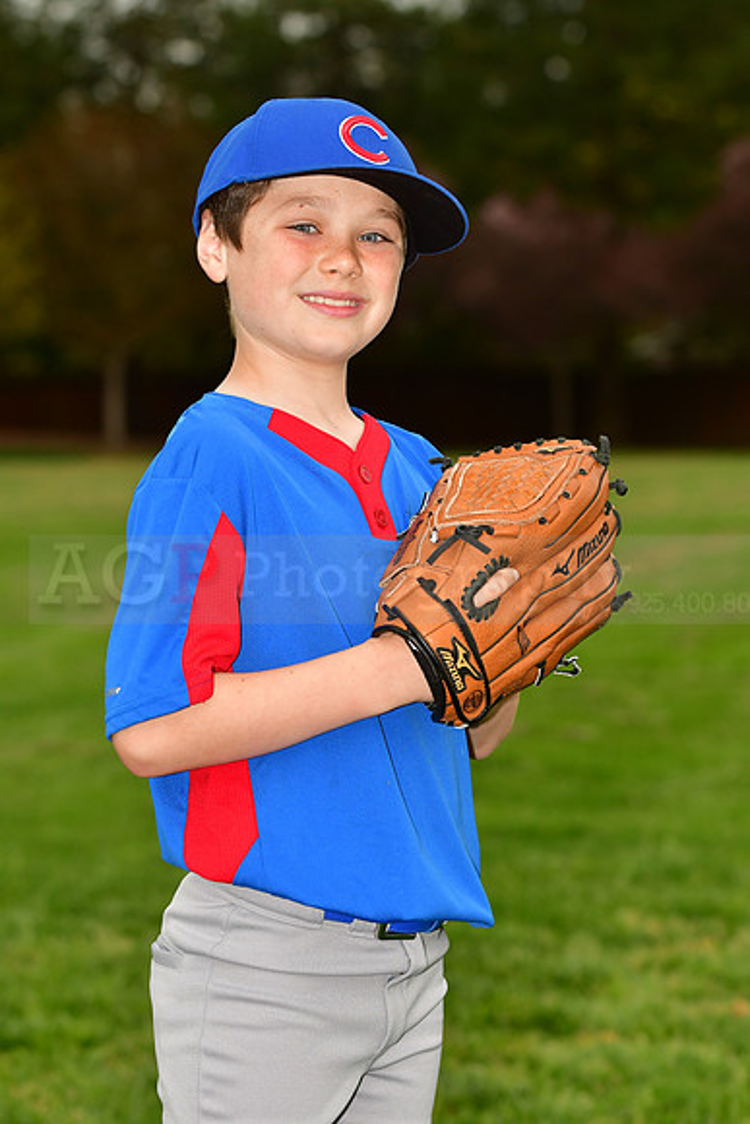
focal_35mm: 153
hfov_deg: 9.0
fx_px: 4778
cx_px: 375
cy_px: 562
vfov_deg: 13.4
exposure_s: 1/1000
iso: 400
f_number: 5
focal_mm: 102
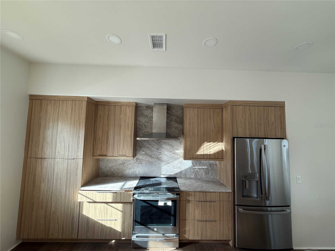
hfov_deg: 102.1
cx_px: 168
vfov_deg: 85.7
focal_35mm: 14
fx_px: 135
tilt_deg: +4.1
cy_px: 126
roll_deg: -1.0
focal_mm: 2.22
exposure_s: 1/99
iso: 100
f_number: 2.2
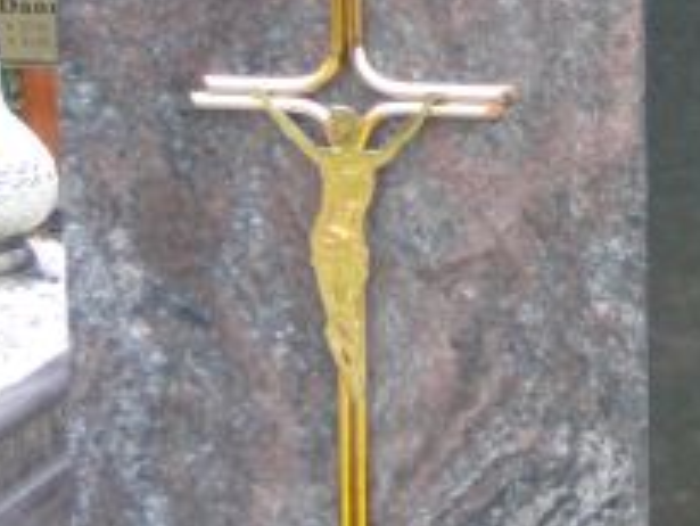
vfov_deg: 6.2
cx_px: 1069
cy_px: 321
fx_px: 4856
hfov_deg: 8.1
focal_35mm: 240
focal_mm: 11.5
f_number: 3.7
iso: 100
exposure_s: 1/30
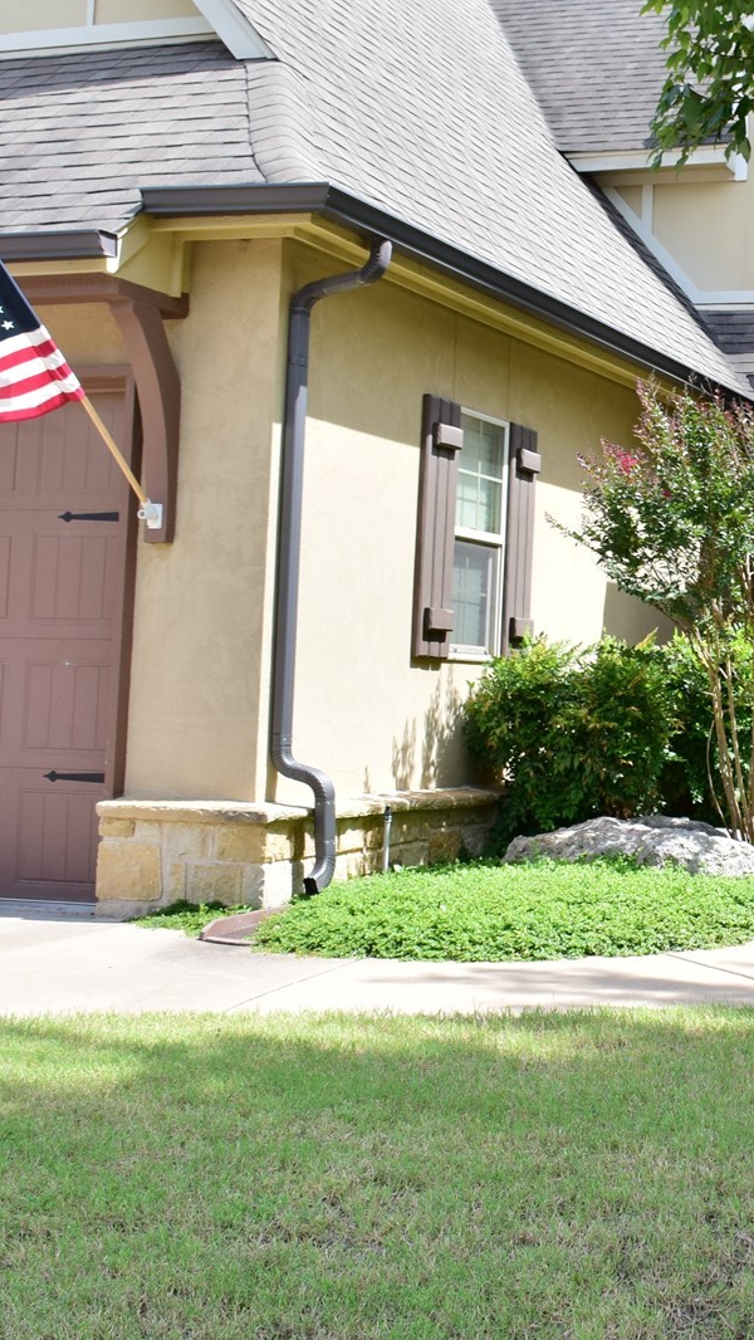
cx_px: 813
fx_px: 1918
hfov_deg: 21.2
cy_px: 510
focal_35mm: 54
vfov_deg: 38.3
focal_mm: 18
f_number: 8
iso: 125
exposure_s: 1/180
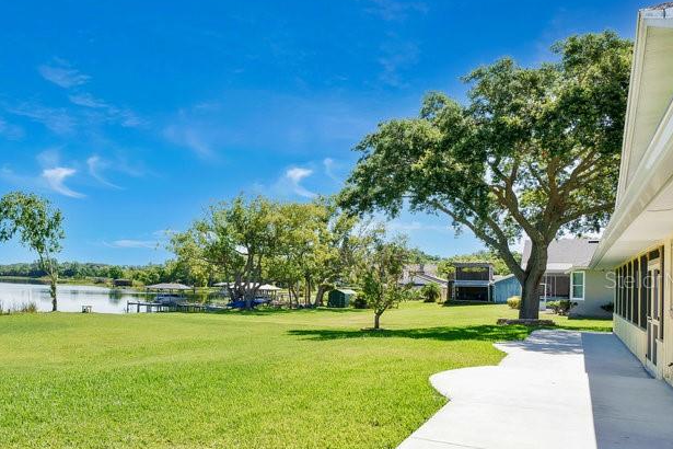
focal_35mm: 26
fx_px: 486
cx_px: 161
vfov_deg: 49.1
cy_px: 280
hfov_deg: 64.8
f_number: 10
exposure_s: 1/160
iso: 100
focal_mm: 16
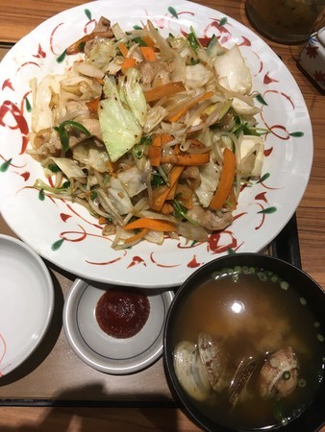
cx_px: 162
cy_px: 216
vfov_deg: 61.6
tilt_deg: -70.7
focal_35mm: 29
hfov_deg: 48.3
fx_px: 363
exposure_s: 1/30
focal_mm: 4.15
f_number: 2.2
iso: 25
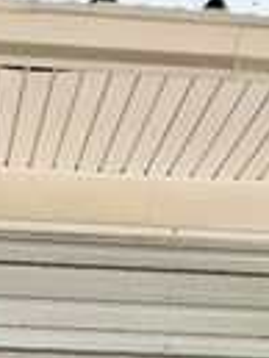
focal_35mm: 67
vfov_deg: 18.3
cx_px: -53
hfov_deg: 20.6
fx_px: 693
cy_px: 728
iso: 50
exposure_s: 1/346
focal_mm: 2.2
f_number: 2.2
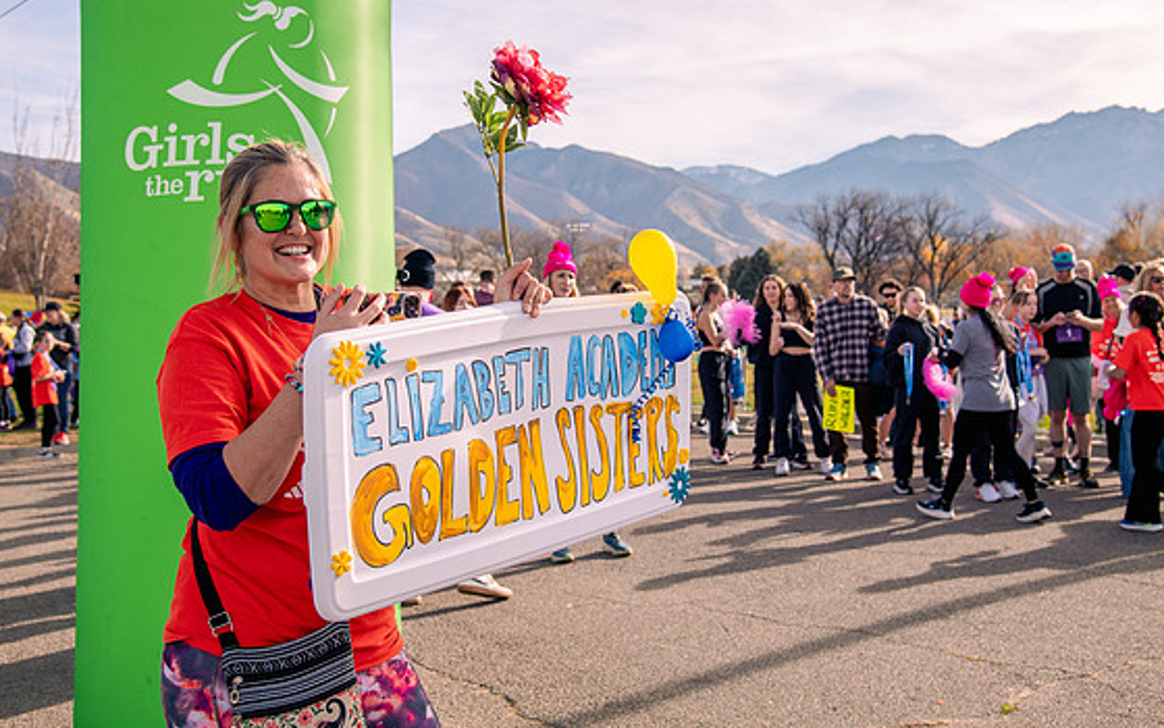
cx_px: 565
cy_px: 301
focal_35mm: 44
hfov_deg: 45.3
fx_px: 1396
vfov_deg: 29.2
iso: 200
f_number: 5
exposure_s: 1/800
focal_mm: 35
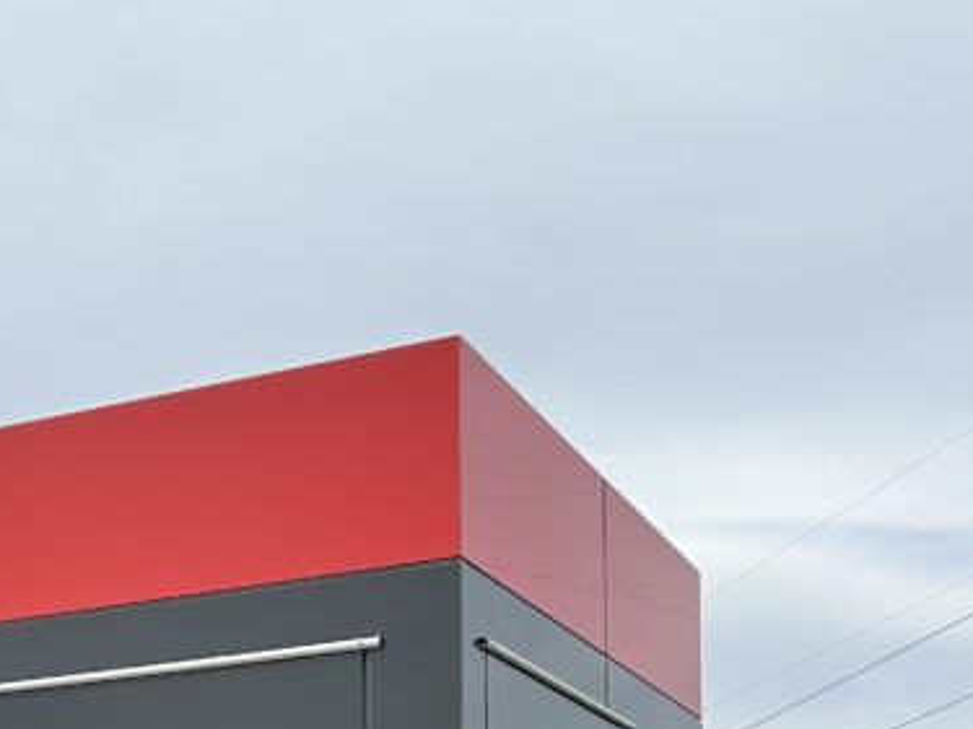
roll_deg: +1.1
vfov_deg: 19.0
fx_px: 1995
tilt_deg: +2.4
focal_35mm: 71
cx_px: -91
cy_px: 973
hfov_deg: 25.5
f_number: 1.5
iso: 50
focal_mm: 5.7
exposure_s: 1/3704
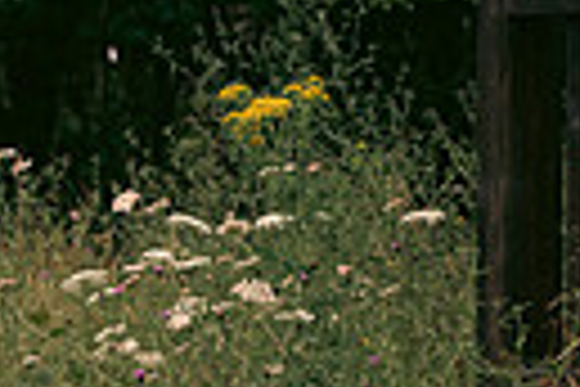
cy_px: 475
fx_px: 5075
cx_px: -683
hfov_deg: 6.3
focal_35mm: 315
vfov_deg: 4.4
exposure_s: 1/640
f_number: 3.5
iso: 200
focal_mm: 70
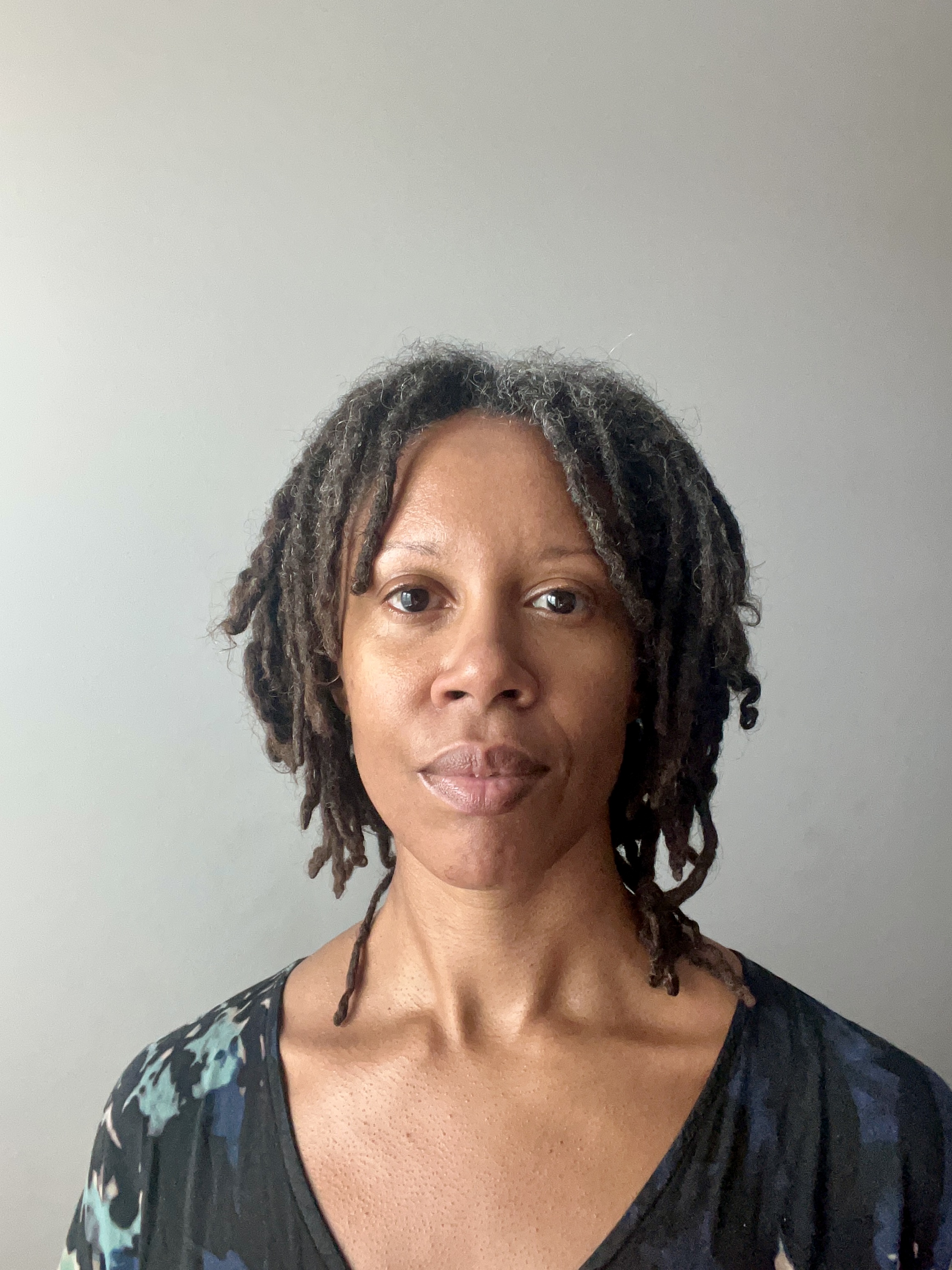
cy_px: 635
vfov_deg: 60.0
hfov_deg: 46.8
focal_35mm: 30
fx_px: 1100
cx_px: 476
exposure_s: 1/51
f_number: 2.2
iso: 400
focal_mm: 2.71
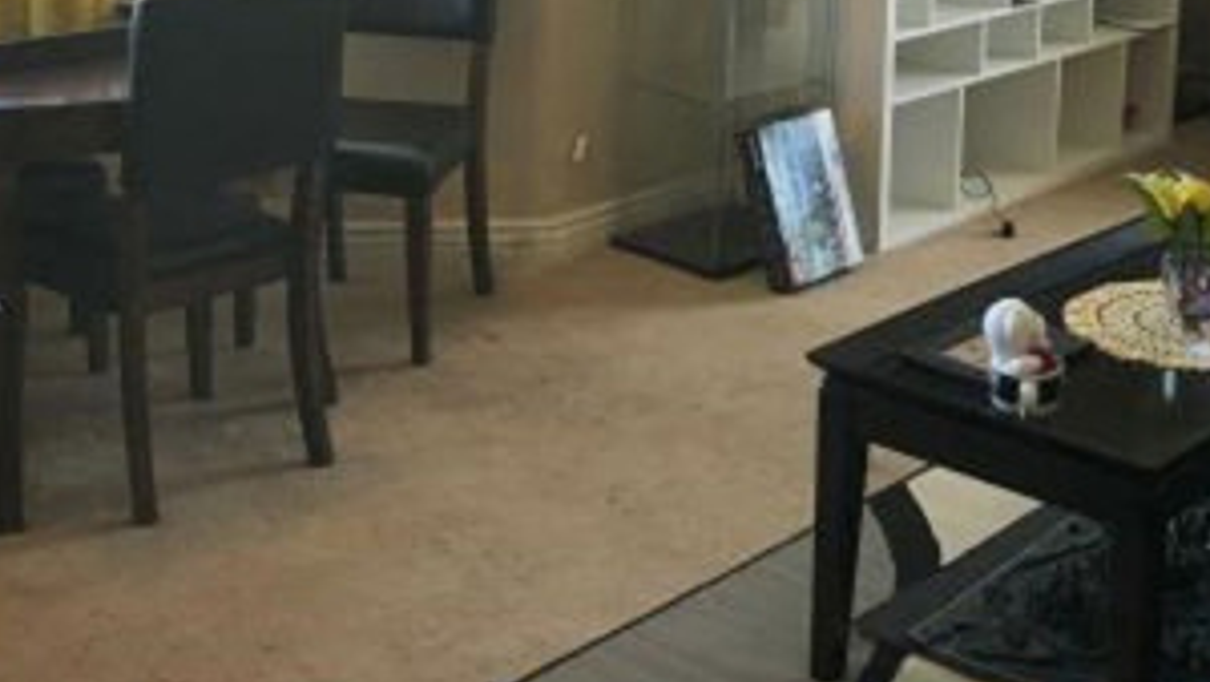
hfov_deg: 31.9
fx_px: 2086
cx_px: 863
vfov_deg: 18.0
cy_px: -32
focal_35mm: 65
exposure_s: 1/30
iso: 25
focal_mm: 4
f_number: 1.8
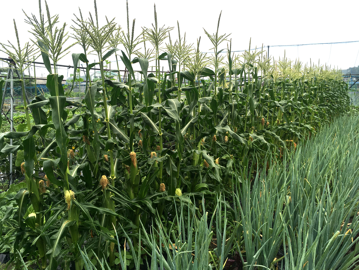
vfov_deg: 48.2
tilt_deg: -9.8
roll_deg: +1.4
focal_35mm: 29
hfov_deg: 61.7
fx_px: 301
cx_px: 180
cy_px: 135
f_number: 2.2
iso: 25
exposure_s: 1/143
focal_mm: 4.15
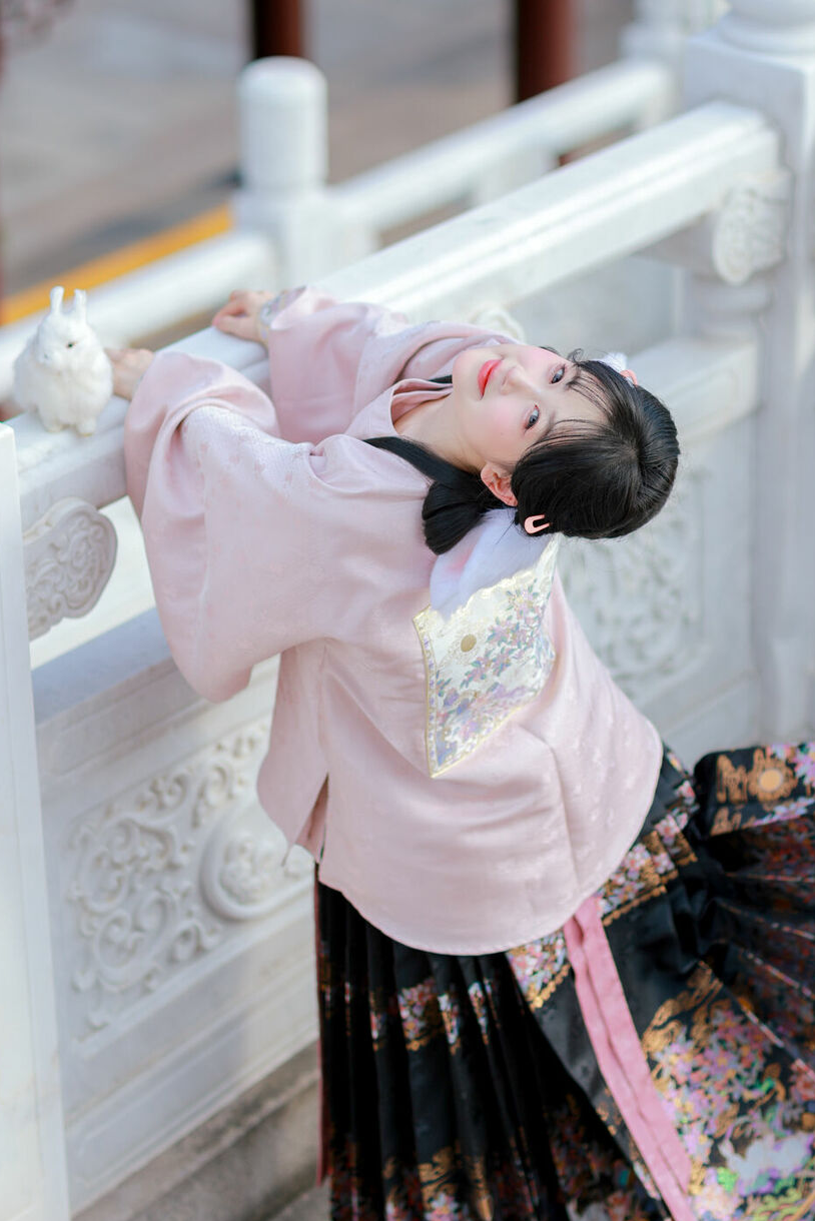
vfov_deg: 18.4
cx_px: 498
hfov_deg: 12.3
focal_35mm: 111
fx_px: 3767
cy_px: 540
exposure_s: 1/1250
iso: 100
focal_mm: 85
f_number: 2.2
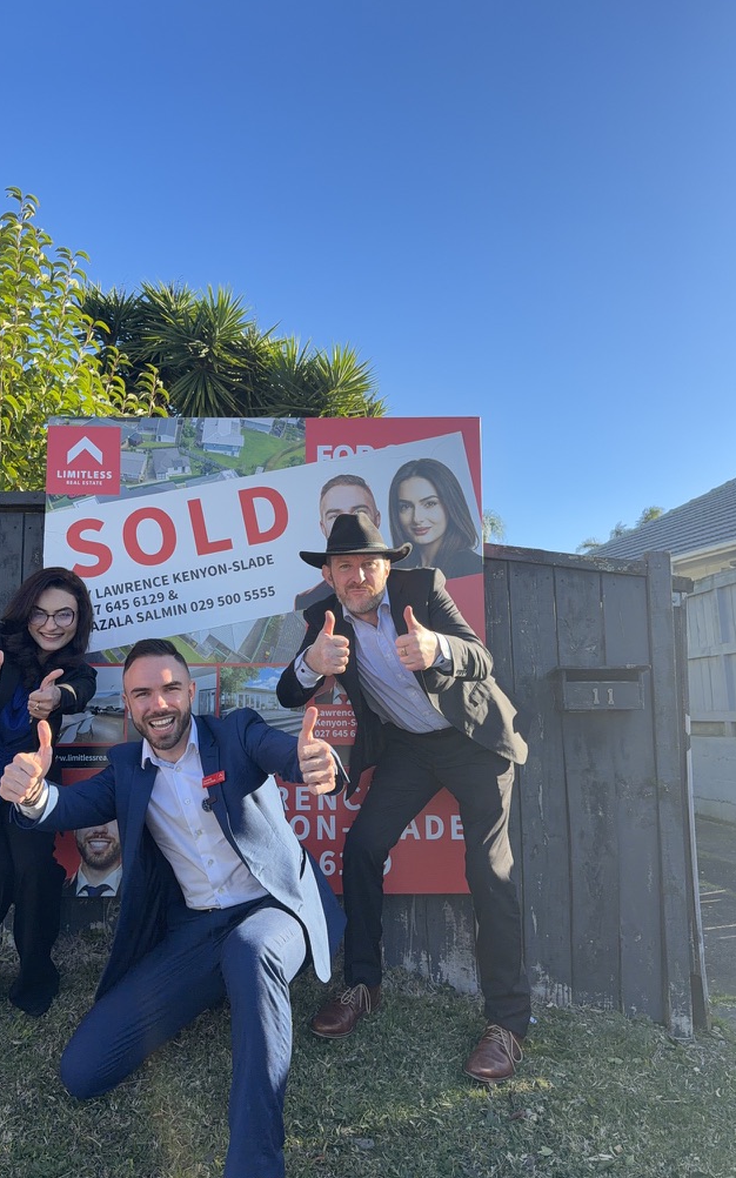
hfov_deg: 47.4
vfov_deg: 70.4
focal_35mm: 26
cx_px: 306
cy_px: 600
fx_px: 835
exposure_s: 1/1727
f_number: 1.78
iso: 100
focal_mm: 6.76
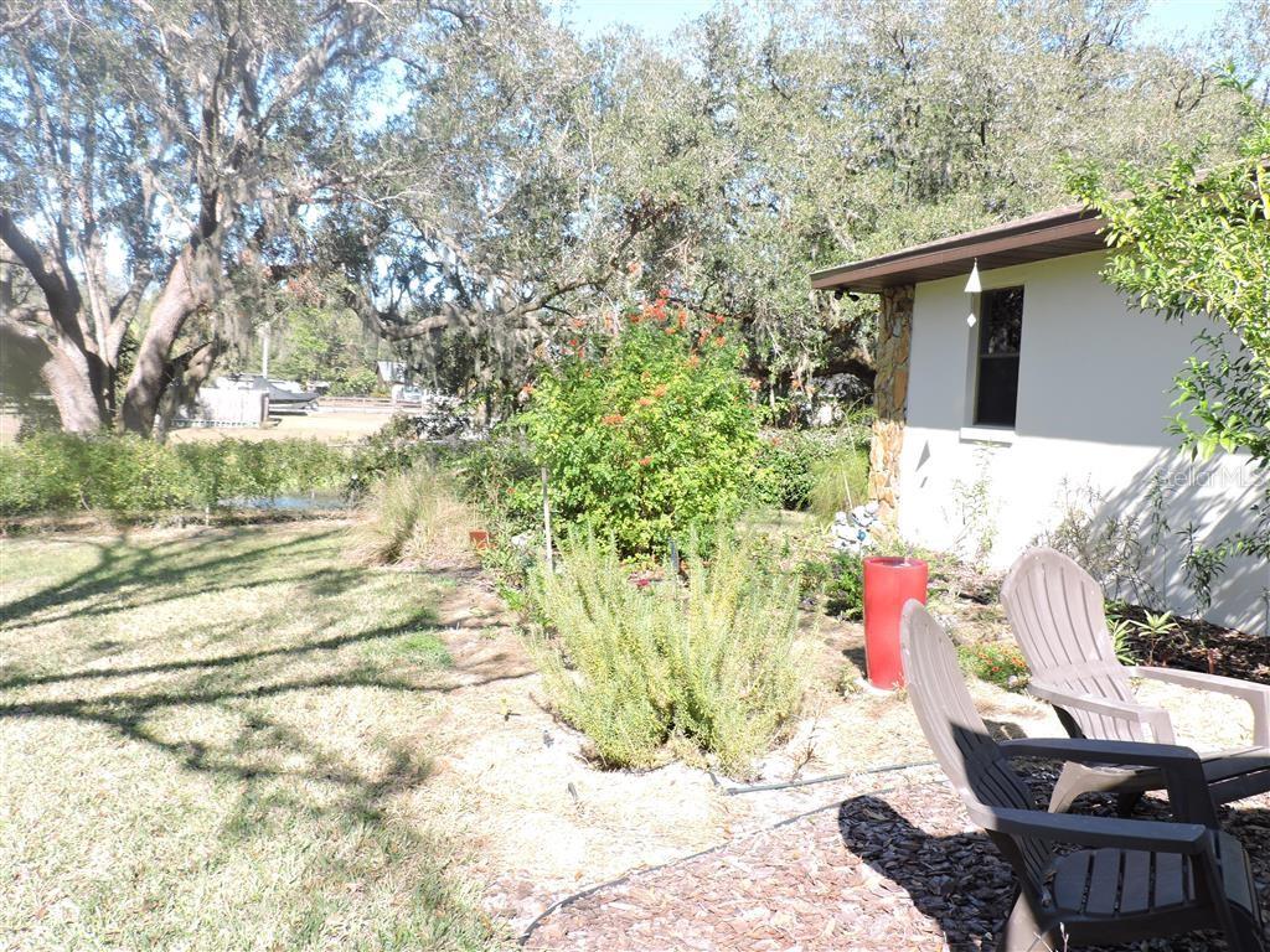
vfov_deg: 42.9
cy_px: 476
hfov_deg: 55.4
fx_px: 1211
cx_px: 635
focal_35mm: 33
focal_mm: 5.9
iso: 100
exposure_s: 1/250
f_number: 3.2
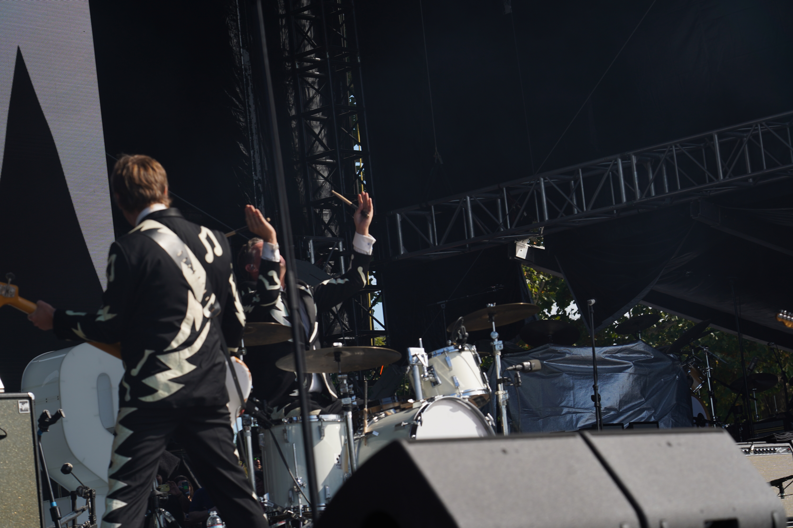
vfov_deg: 13.0
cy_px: 264
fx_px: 2313
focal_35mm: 105
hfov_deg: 19.5
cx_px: 396
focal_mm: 105
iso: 100
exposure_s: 1/400
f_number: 6.3
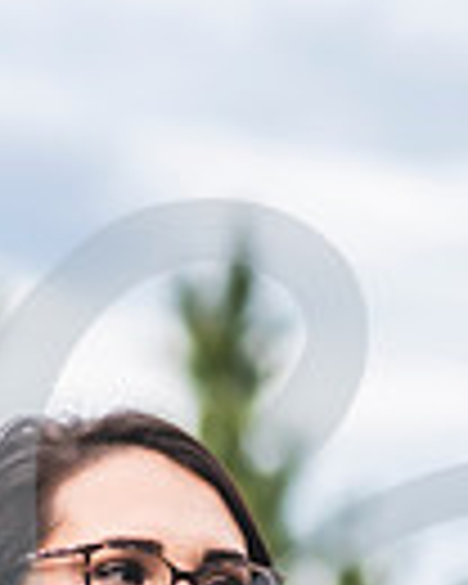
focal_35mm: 277
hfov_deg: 5.6
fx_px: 4796
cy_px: 958
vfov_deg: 6.8
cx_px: 99
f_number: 2.8
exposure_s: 1/640
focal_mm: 85
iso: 100
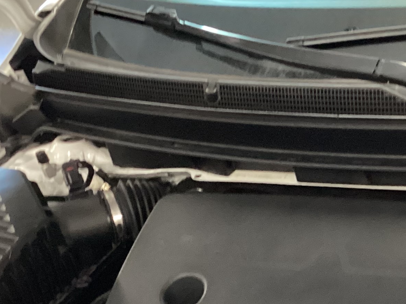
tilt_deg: -33.5
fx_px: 1008
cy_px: 302
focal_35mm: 86
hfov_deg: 22.2
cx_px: 368
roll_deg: +7.8
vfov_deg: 16.8
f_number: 2.4
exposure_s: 1/30
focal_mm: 3.3
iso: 500
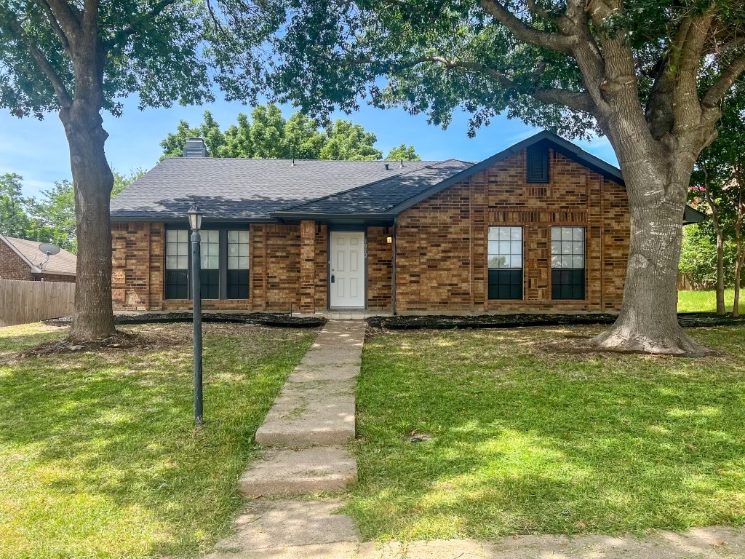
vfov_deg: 53.1
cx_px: 372
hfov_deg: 67.3
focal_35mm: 26
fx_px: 560
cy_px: 280
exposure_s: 1/1100
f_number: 1.5
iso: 50
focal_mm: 5.7
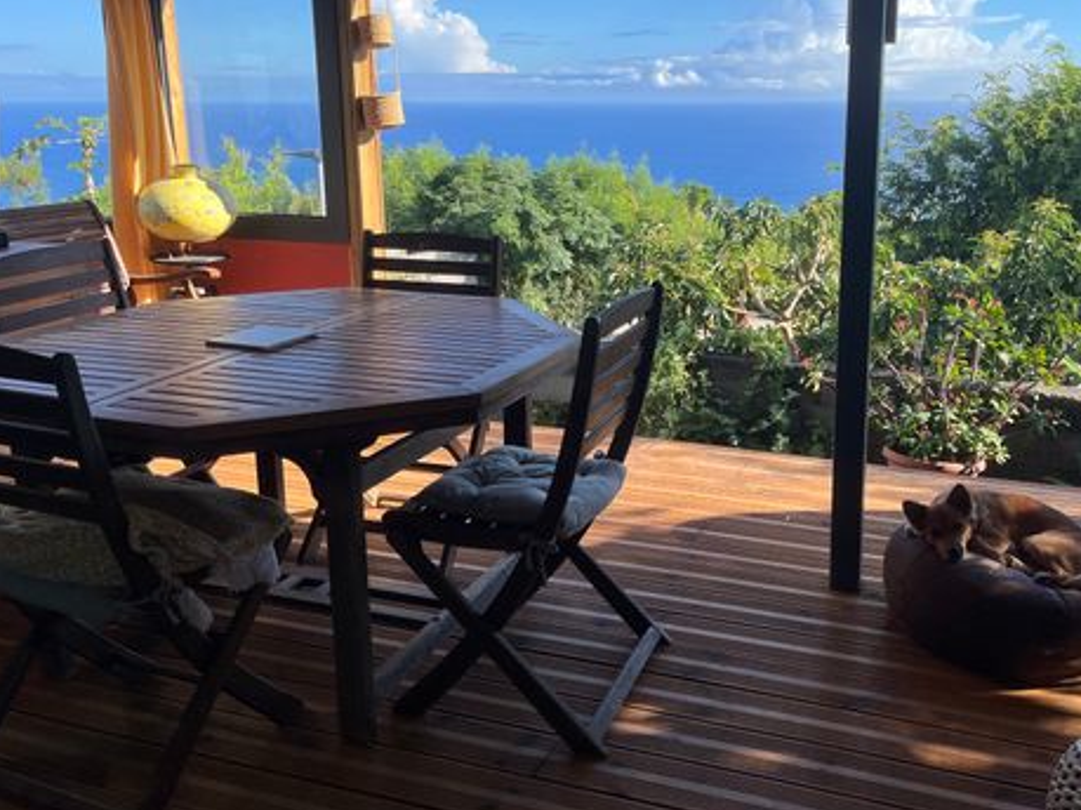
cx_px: 622
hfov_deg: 53.8
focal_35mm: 34
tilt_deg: -12.4
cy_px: 339
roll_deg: -0.4
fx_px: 1061
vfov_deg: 41.6
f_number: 1.6
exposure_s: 1/1355
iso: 50
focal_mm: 5.1
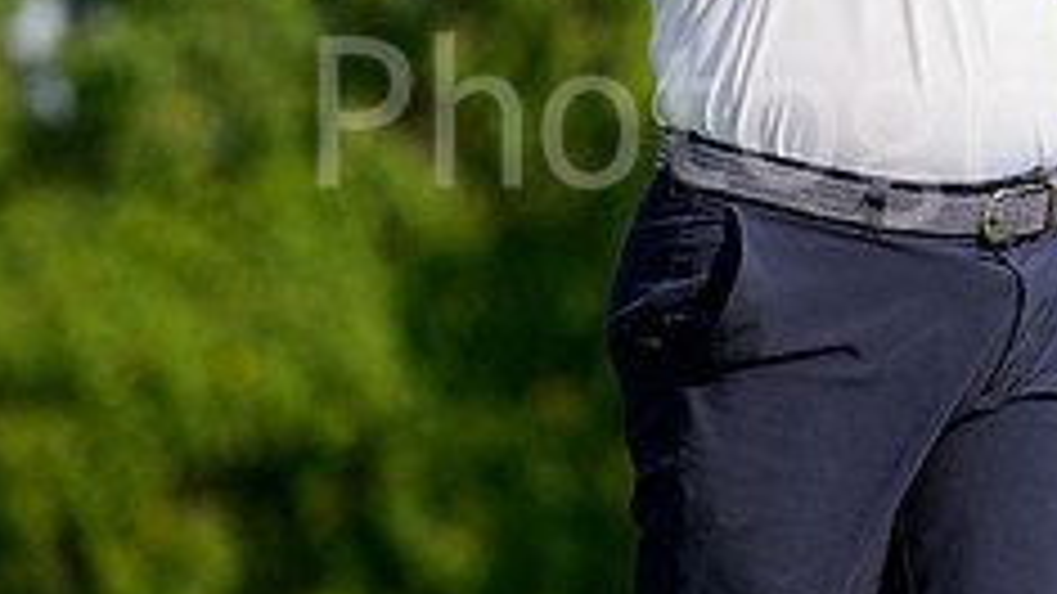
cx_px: 900
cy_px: -97
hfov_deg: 3.8
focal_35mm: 569
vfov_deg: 2.1
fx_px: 15942
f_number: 5.6
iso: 640
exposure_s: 1/3200
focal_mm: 220
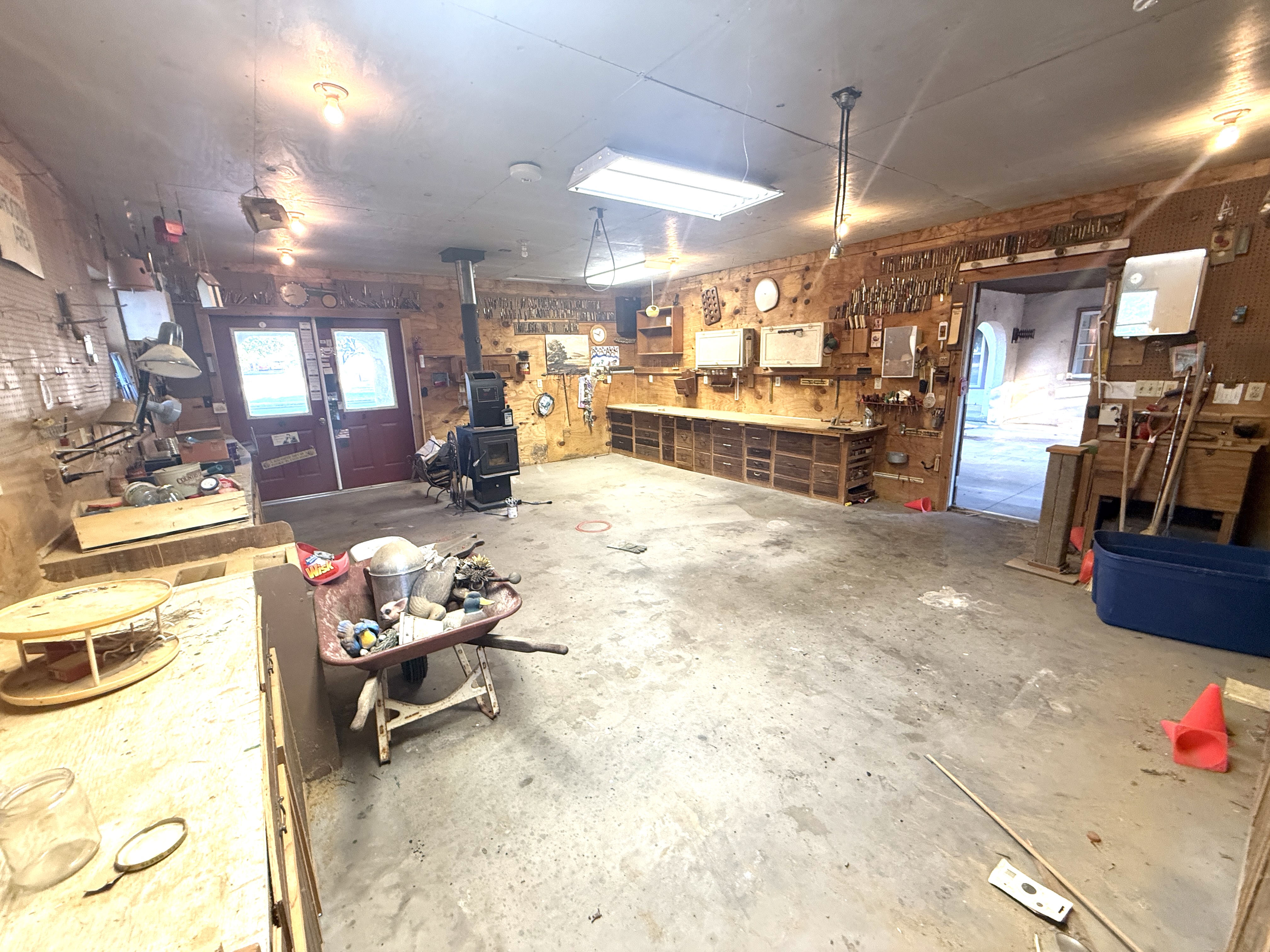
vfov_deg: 85.7
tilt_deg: -12.2
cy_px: 476
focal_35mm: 14
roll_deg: +1.0
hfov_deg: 102.1
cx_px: 635
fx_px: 514
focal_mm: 2.22
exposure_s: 1/60
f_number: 2.2
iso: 200
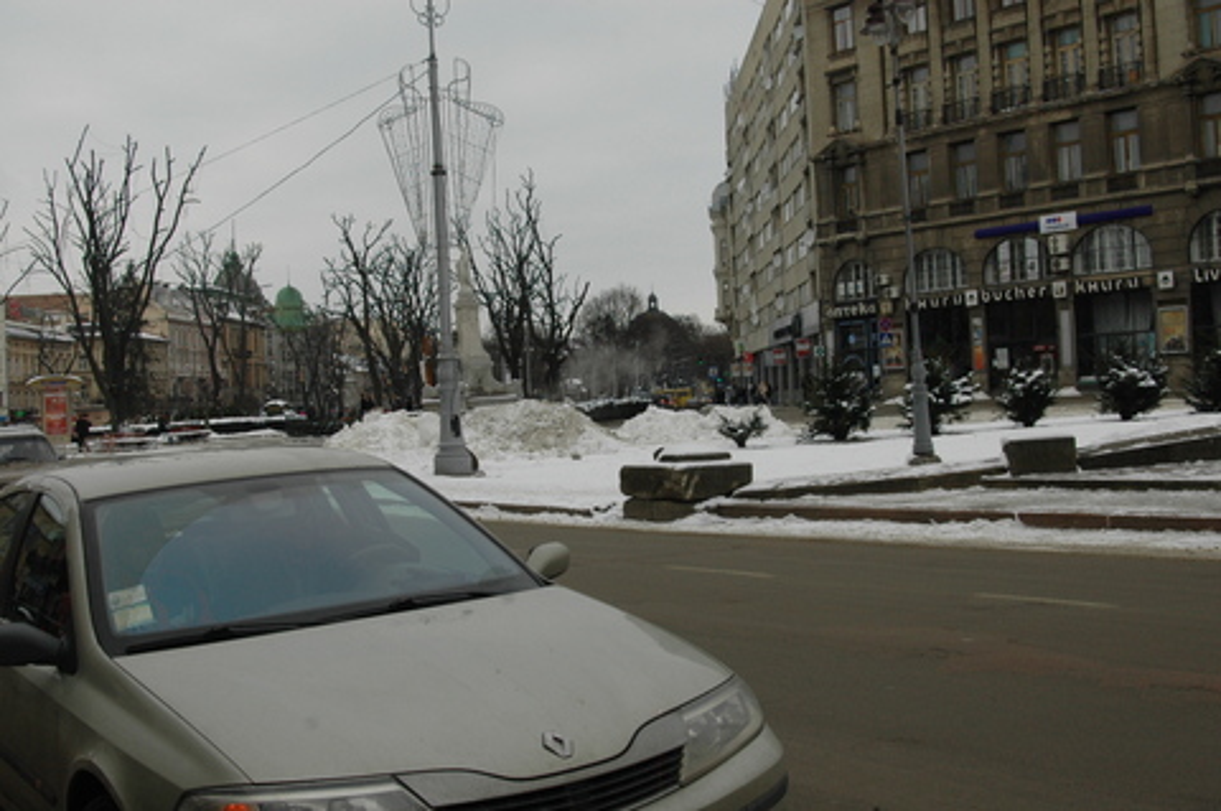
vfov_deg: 31.8
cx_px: 610
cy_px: 406
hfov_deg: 46.4
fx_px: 1423
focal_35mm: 42
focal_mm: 28
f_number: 8
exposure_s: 1/250
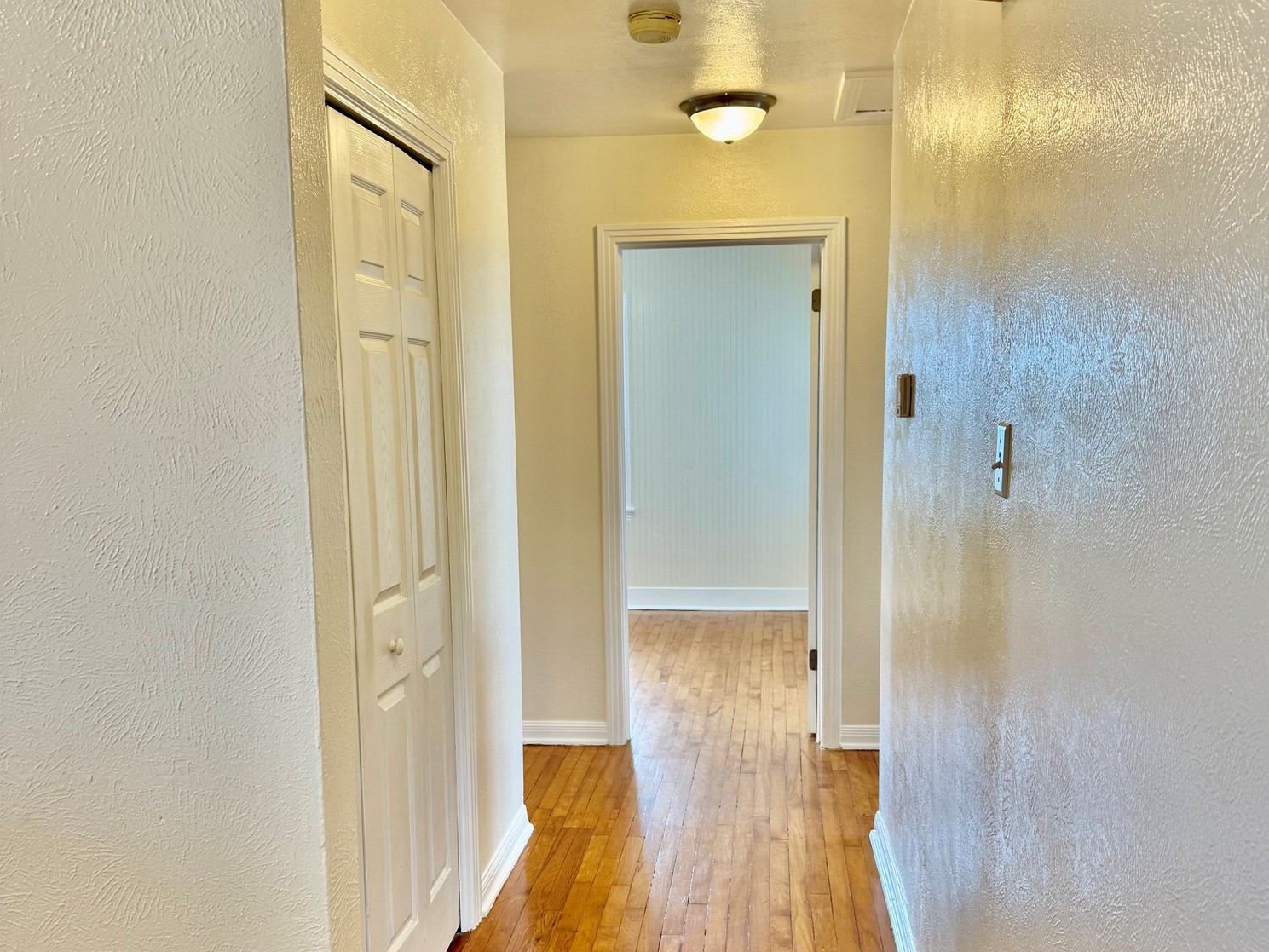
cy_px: 558
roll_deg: +0.6
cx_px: 653
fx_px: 1210
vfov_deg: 42.8
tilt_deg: -7.6
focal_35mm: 33
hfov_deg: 55.3
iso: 100
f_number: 1.78
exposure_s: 1/120
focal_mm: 6.76
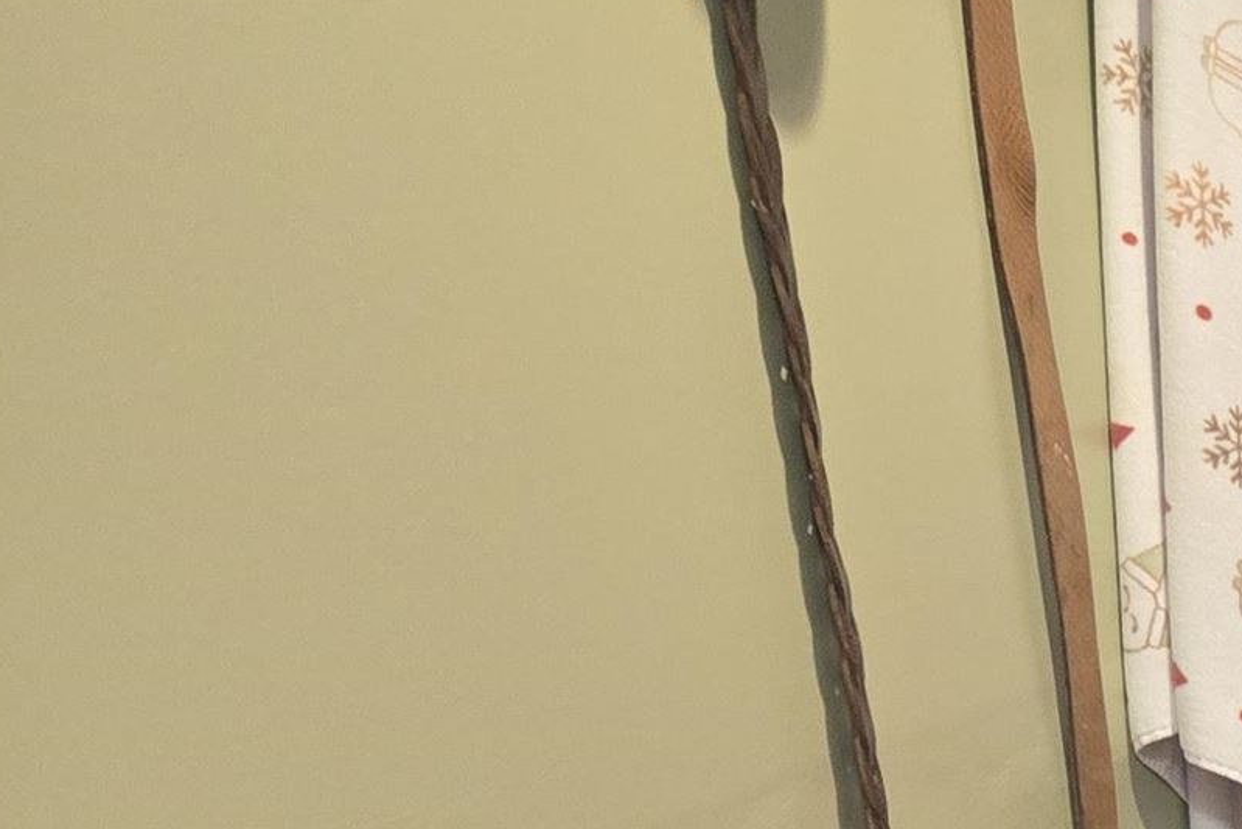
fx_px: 3174
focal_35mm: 92
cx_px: 2372
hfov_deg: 17.2
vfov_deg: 14.1
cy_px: 1179
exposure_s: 1/60
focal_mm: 5.4
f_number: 1.8
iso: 800
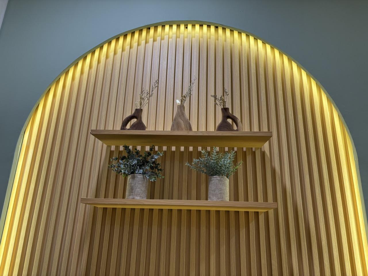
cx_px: 184
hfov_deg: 67.3
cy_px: 138
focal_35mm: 26
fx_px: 276
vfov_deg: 53.1
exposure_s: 1/100
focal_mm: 5.96
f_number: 1.6
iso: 100
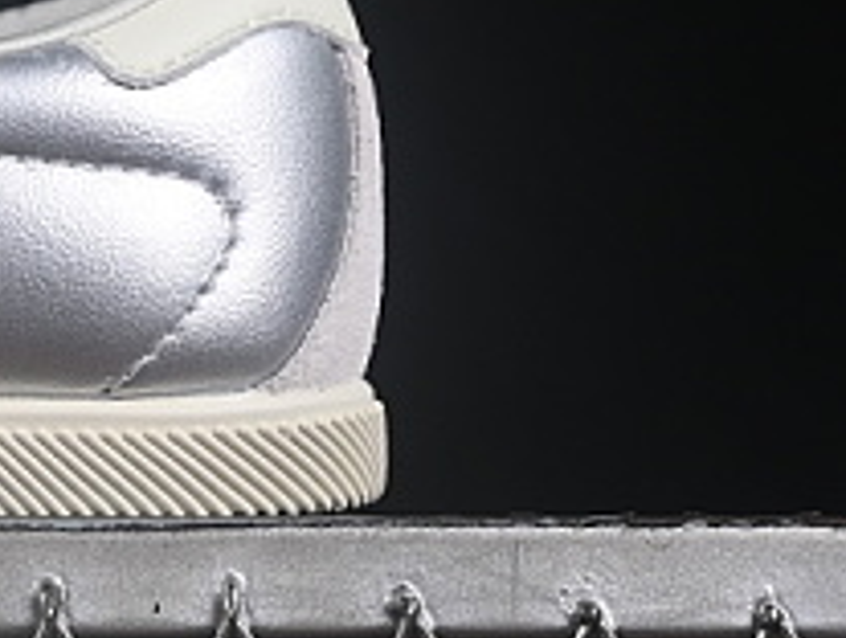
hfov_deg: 7.0
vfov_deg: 5.3
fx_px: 6806
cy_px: -166
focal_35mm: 278
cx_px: -601
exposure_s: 1/80
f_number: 8
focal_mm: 50
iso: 160
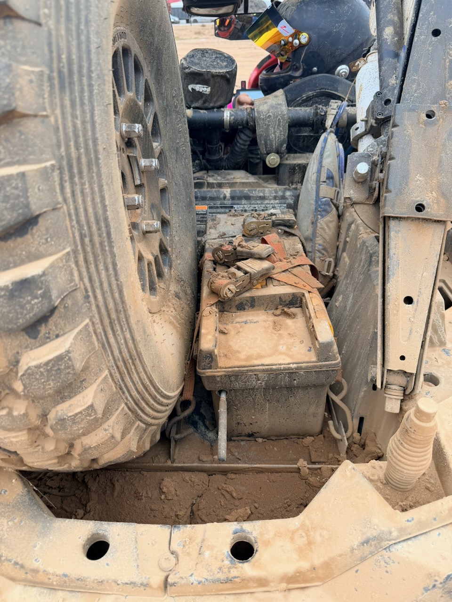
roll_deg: +0.5
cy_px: 301
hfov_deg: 56.8
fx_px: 418
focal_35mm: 24
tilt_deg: -31.6
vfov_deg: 71.6
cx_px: 226
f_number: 1.78
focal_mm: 6.76
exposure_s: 1/266
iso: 64
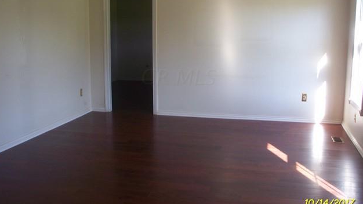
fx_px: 375
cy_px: 76
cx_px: 178
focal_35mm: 39
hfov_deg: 51.6
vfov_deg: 30.3
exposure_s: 1/40
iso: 80
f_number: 2.8
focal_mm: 7.54
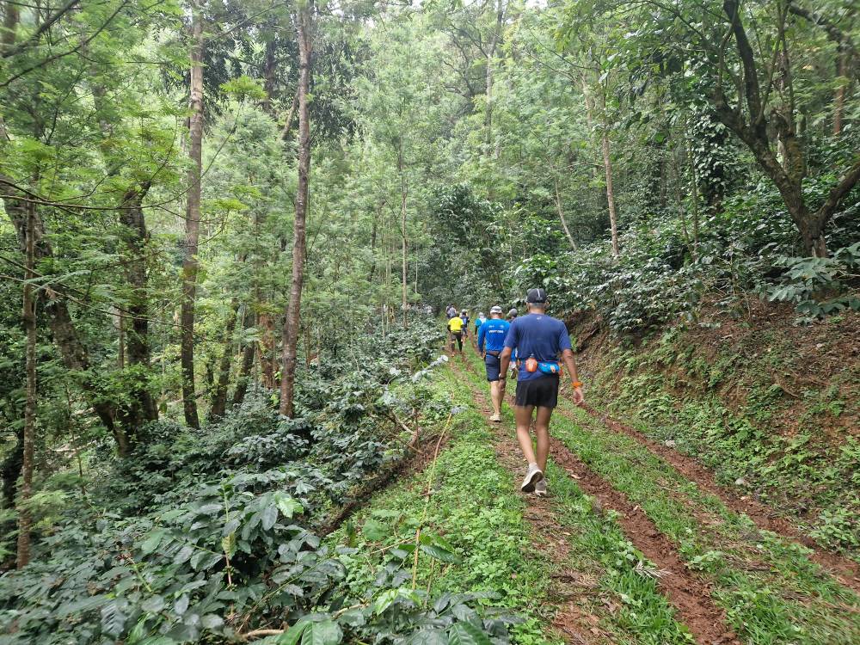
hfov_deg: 73.9
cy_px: 322
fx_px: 571
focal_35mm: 23
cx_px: 430
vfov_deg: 58.9
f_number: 1.8
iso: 50
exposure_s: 1/110
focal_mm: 5.4
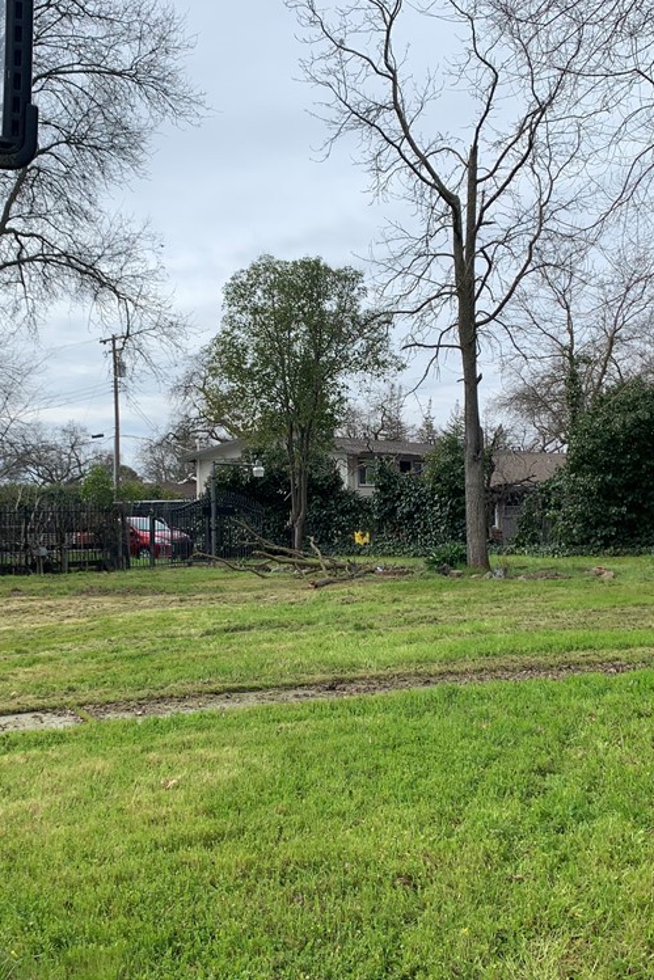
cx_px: 320
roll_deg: +0.1
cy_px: 487
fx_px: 1008
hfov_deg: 36.0
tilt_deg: +0.7
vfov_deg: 51.9
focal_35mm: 37
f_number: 1.8
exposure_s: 1/2611
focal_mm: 4.25
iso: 25
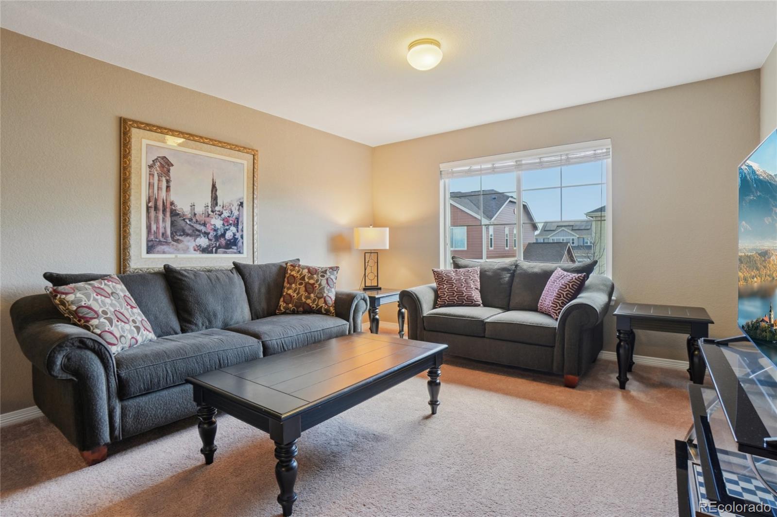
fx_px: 356
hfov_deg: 95.0
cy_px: 258
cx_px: 388
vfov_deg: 72.0
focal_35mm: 16
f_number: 8
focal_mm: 11
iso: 400
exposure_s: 1/15
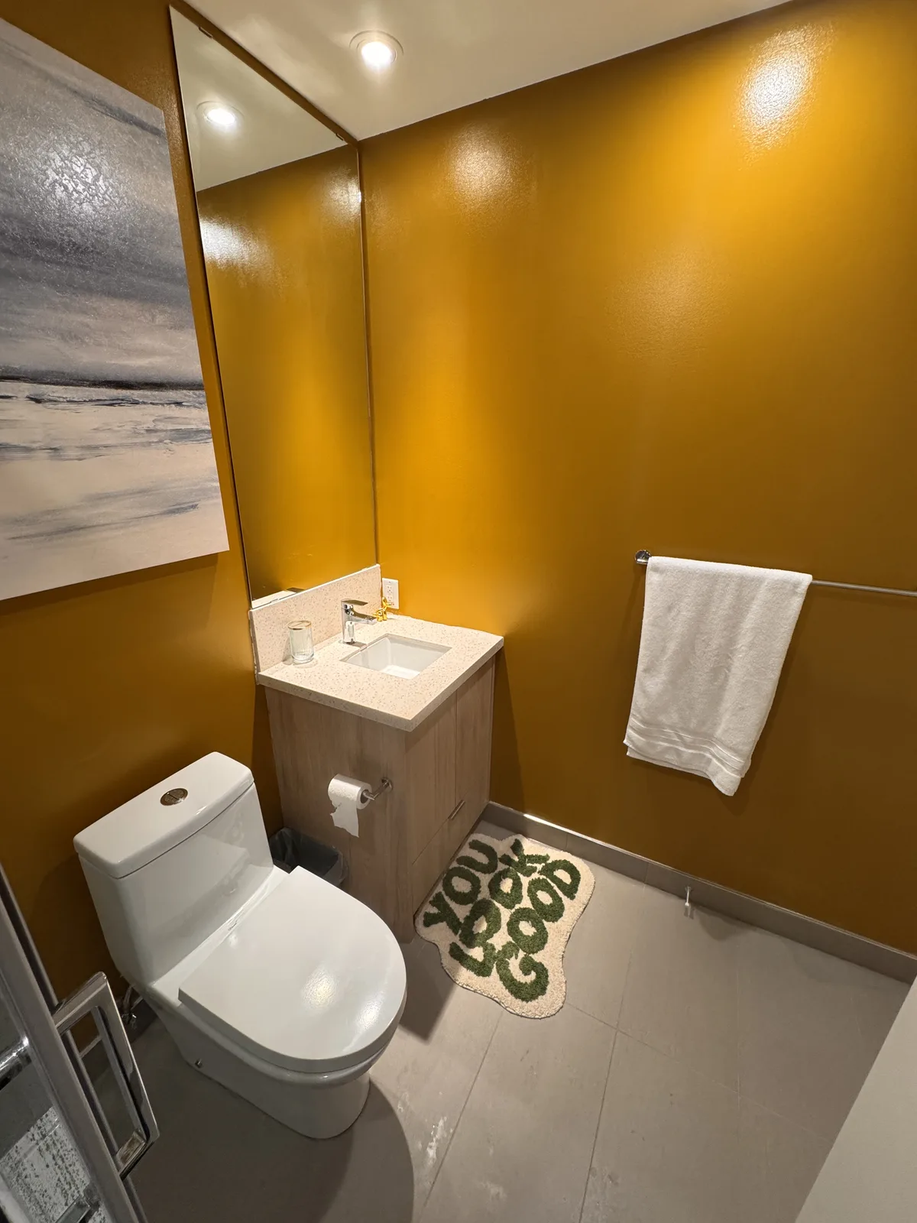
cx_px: 458
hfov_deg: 85.7
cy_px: 612
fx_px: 494
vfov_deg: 102.1
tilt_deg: -20.1
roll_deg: -0.9
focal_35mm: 14
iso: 320
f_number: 2.2
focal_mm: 2.22
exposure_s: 1/120
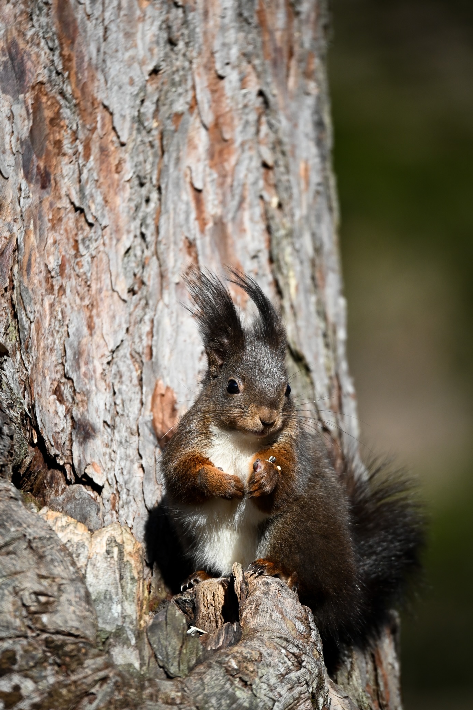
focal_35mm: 668
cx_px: 256
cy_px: 381
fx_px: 13177
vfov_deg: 3.1
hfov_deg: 2.1
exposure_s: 1/2000
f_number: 6.3
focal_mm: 600
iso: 800
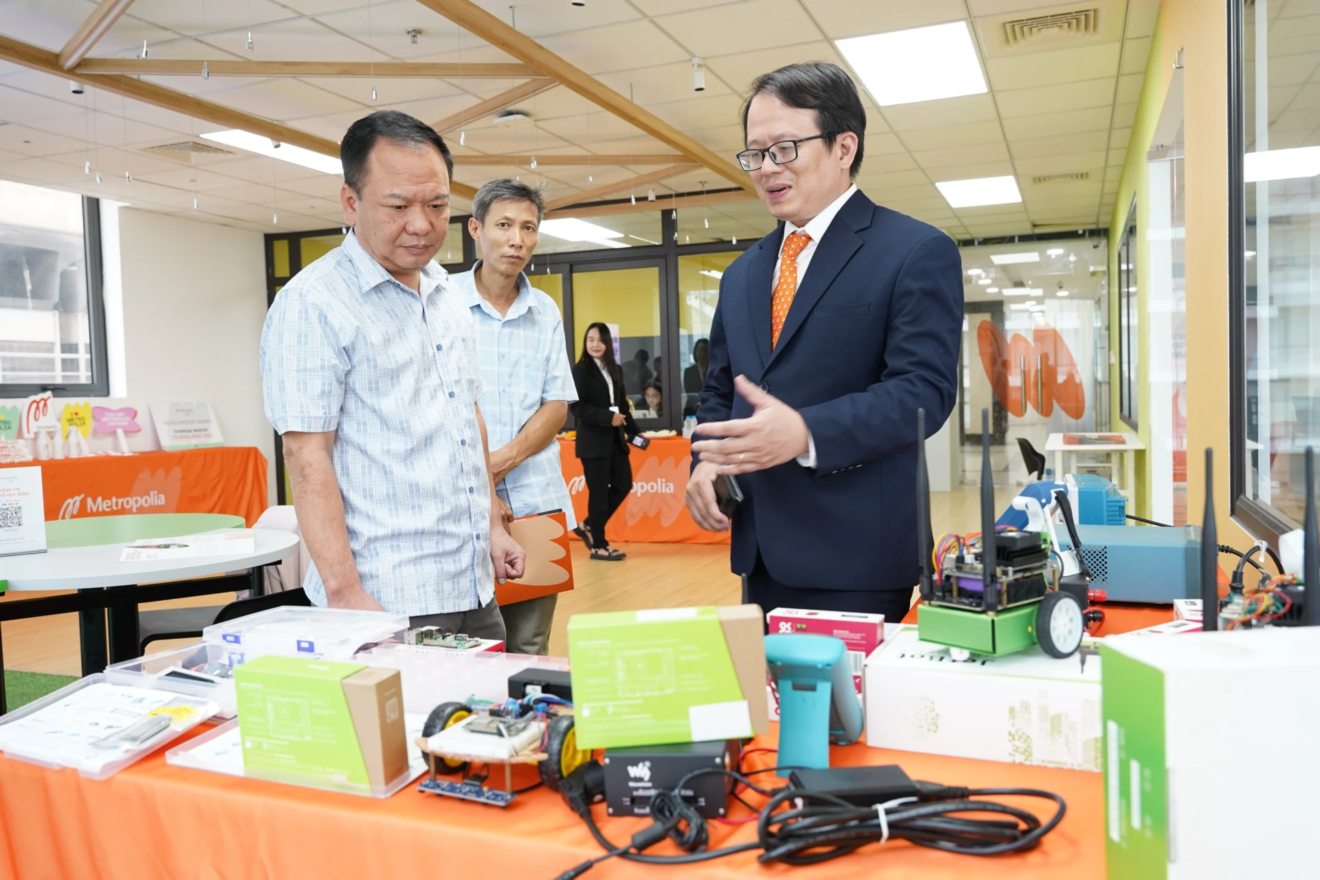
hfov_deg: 63.8
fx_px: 1060
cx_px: 660
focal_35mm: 29
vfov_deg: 45.1
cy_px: 440
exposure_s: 1/100
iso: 1600
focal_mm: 28.9
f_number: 5
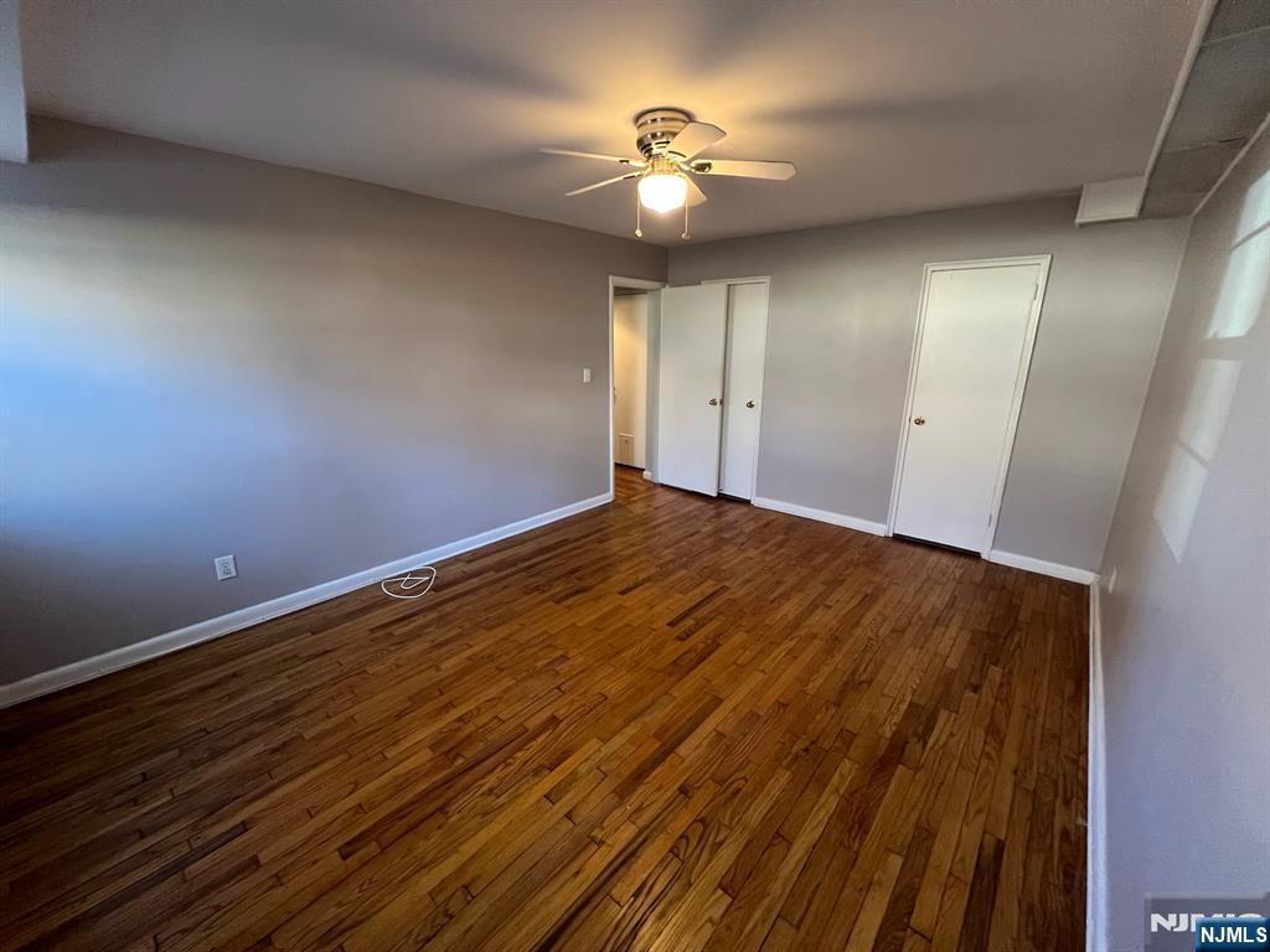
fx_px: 477
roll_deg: -0.1
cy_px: 476
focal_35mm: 13
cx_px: 635
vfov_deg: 89.9
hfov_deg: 106.2
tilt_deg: -15.5
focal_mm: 1.57
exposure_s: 1/60
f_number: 1.8
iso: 400
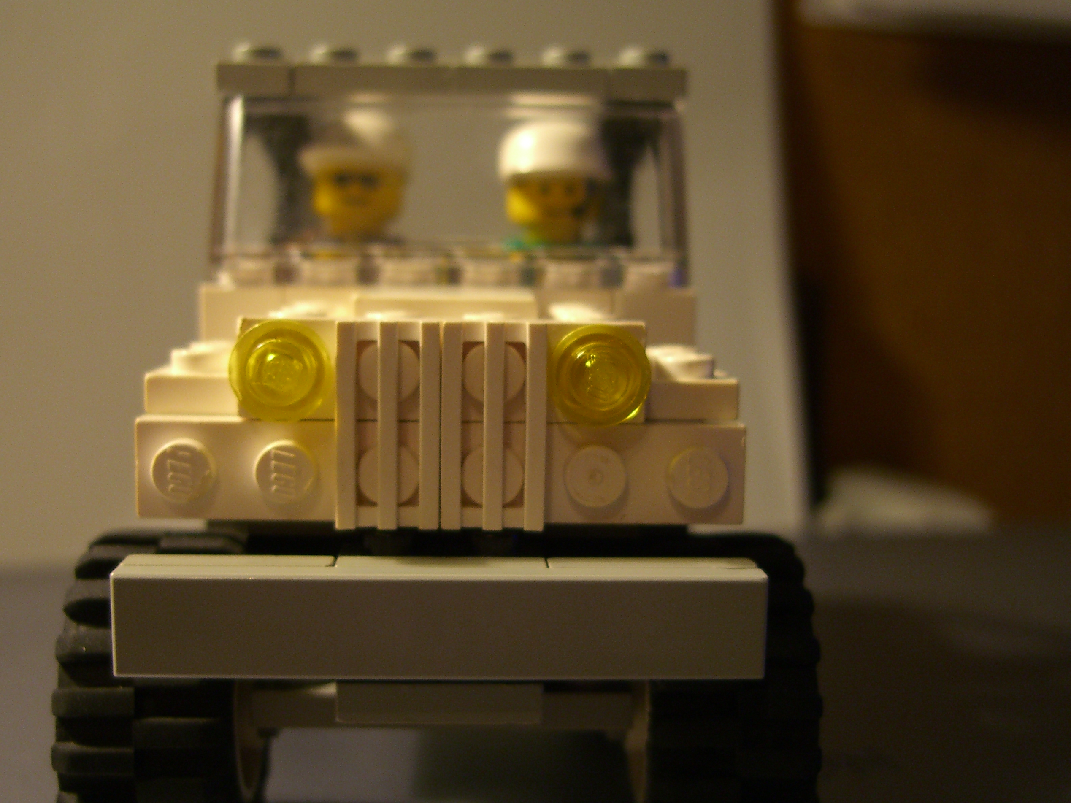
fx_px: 1423
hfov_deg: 41.2
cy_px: 443
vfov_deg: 31.5
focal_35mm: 46
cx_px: 505
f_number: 2.8
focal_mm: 7.9
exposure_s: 1/20
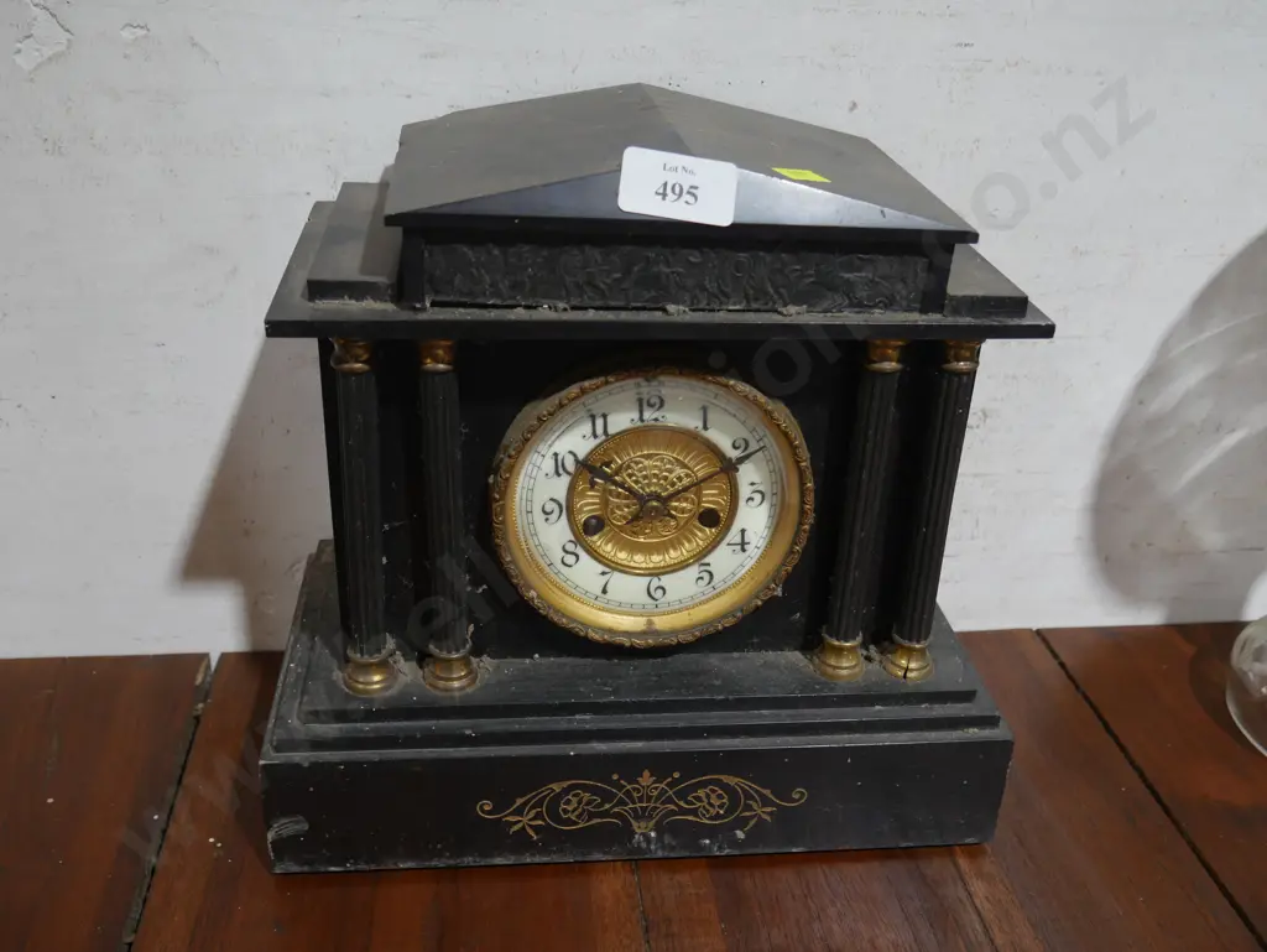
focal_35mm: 34
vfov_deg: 41.8
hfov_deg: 53.9
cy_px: 476
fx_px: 1245
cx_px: 634
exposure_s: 1/60
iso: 400
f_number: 4
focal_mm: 17
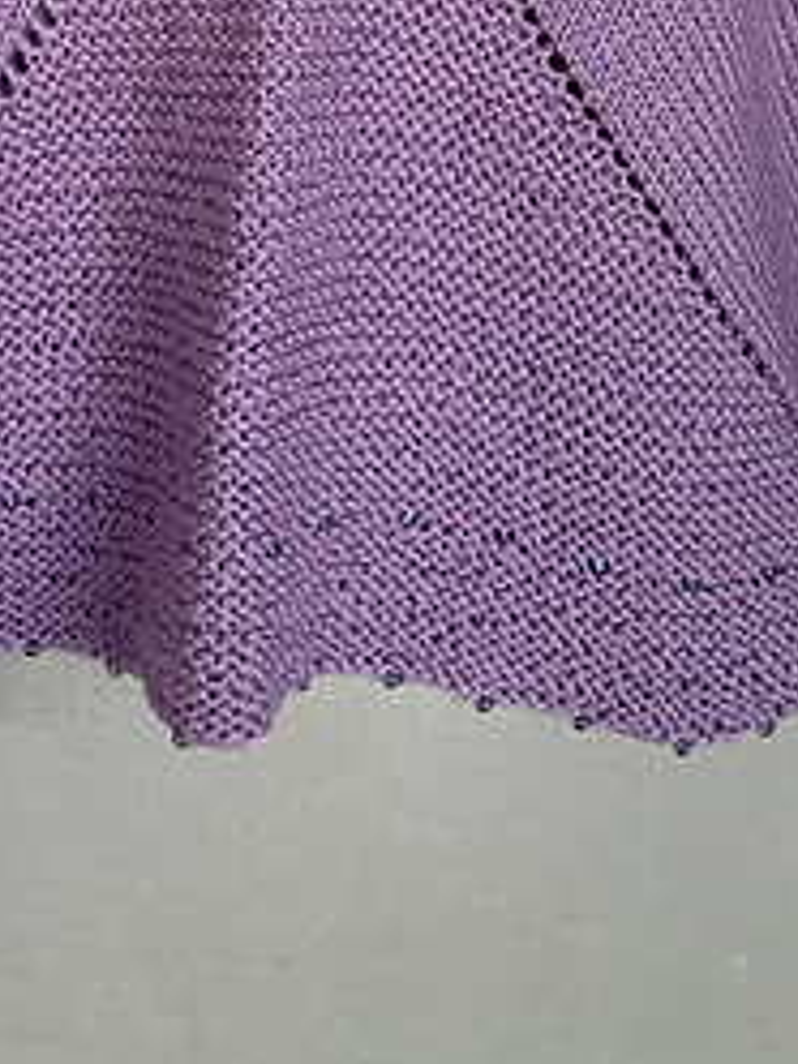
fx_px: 2059
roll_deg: +0.6
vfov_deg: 26.1
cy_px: -184
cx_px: 266
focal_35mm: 67
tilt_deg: -7.6
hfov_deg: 21.8
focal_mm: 4.25
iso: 64
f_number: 1.8
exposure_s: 1/121
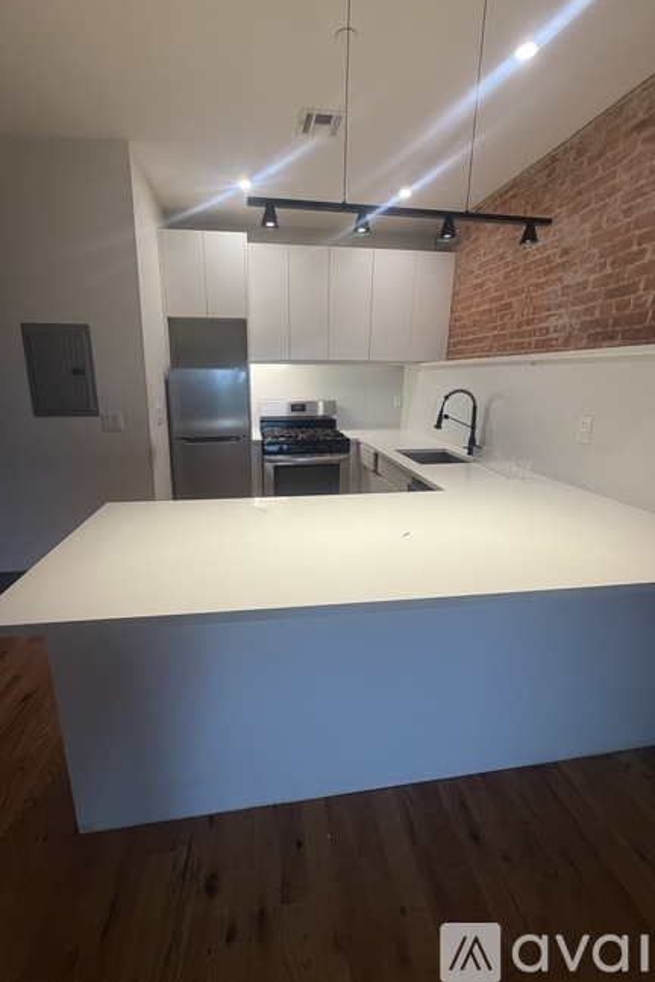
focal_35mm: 15
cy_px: 477
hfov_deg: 77.3
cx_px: 306
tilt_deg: -13.4
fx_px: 409
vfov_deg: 100.3
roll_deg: +0.4
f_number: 2.2
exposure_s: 1/120
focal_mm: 2.22
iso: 200
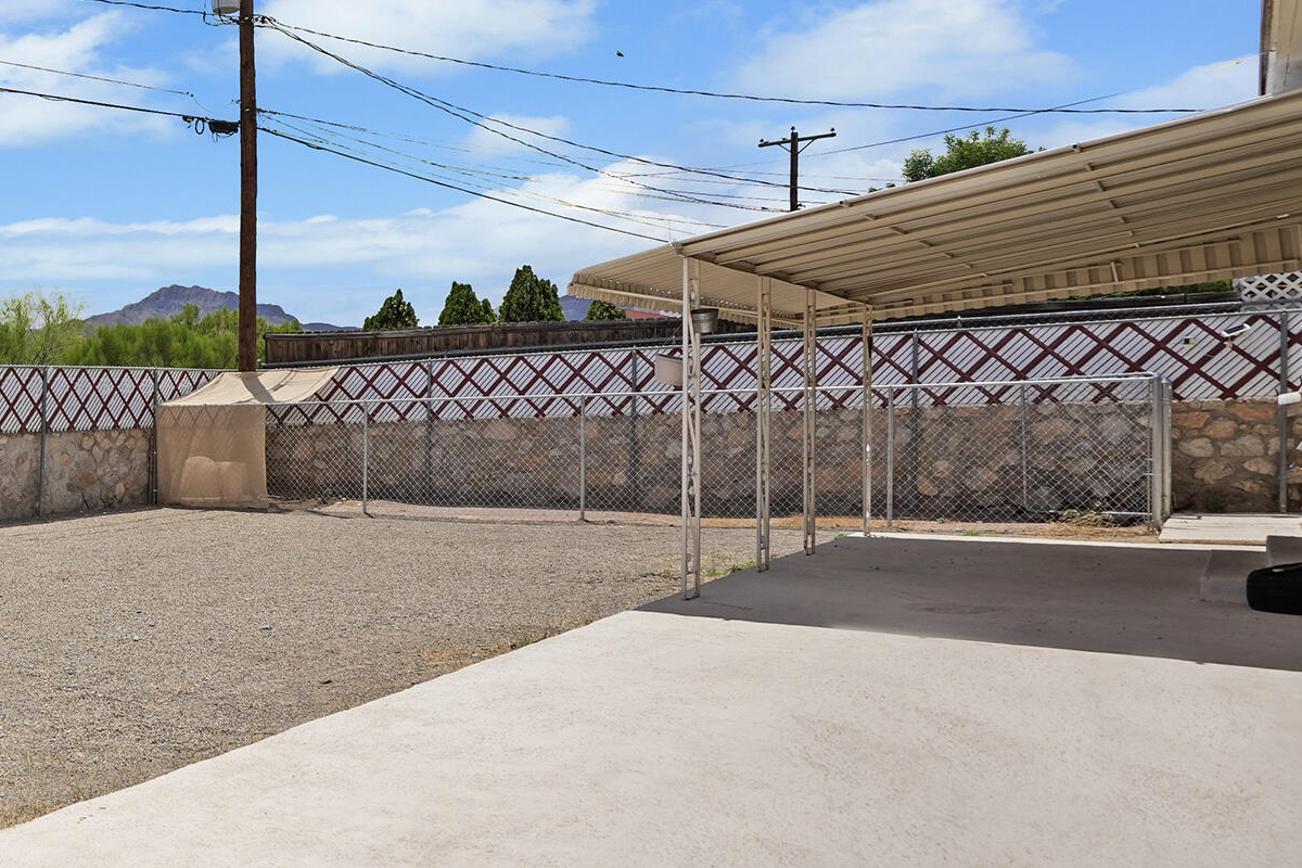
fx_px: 1302
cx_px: -100
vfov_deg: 36.9
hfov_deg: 42.7
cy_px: 436
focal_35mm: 36
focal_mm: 16
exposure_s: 1/160
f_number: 8
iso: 250
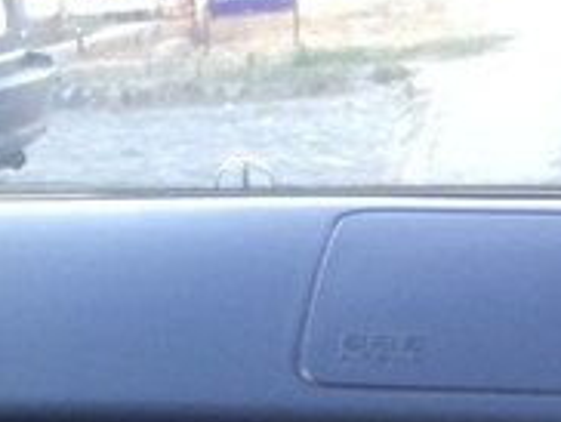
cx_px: -22
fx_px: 1704
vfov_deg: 13.5
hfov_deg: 18.2
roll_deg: +3.2
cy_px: 568
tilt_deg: -23.1
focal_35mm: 105
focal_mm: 4.15
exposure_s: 1/33
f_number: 2.2
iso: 50
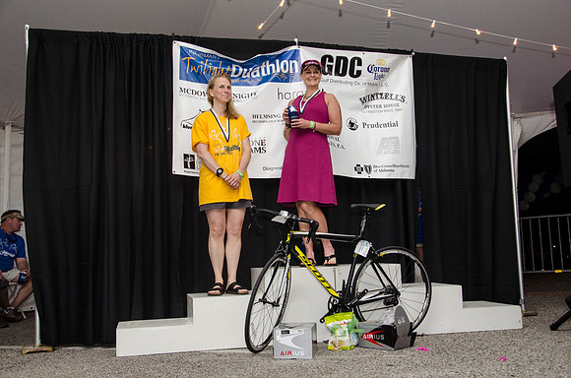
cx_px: 286
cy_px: 189
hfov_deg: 51.4
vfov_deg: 35.3
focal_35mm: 38
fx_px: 593
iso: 800
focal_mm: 25
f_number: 5.6
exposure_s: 1/80
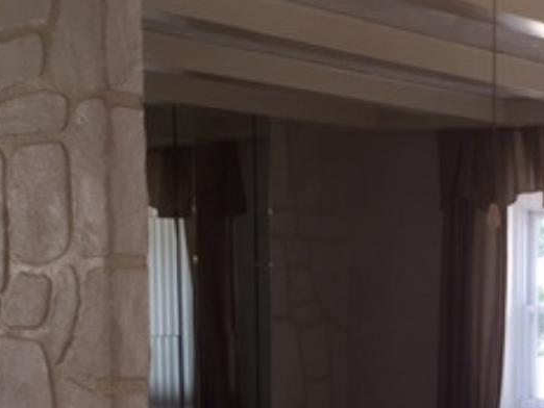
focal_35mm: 80
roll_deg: -0.1
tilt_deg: -7.9
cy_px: 396
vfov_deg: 18.0
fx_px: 1258
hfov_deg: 23.4
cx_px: 547
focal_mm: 4.15
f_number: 2.2
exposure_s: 1/120
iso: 50
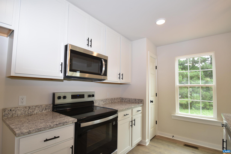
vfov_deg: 69.7
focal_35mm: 17
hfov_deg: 92.4
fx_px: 111
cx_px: 116
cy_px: 77
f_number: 5
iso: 200
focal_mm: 11.5
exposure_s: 1/100
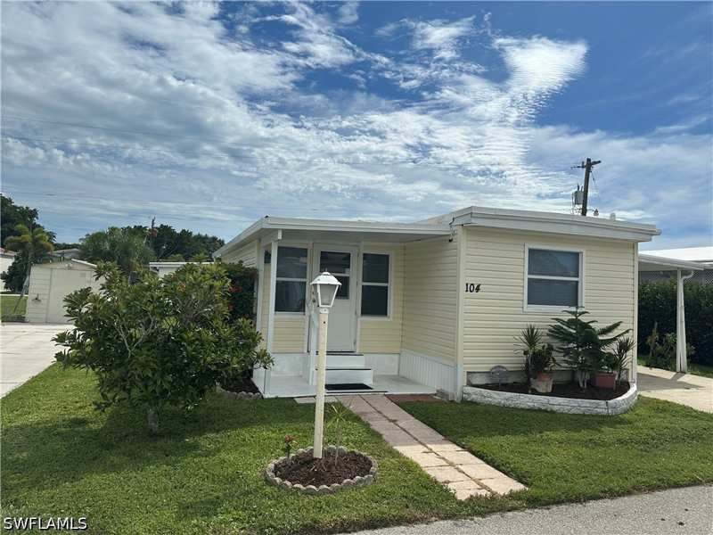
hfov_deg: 71.6
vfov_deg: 56.8
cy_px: 268
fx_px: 494
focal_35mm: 24
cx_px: 356
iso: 100
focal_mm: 6.86
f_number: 1.78
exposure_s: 1/15625
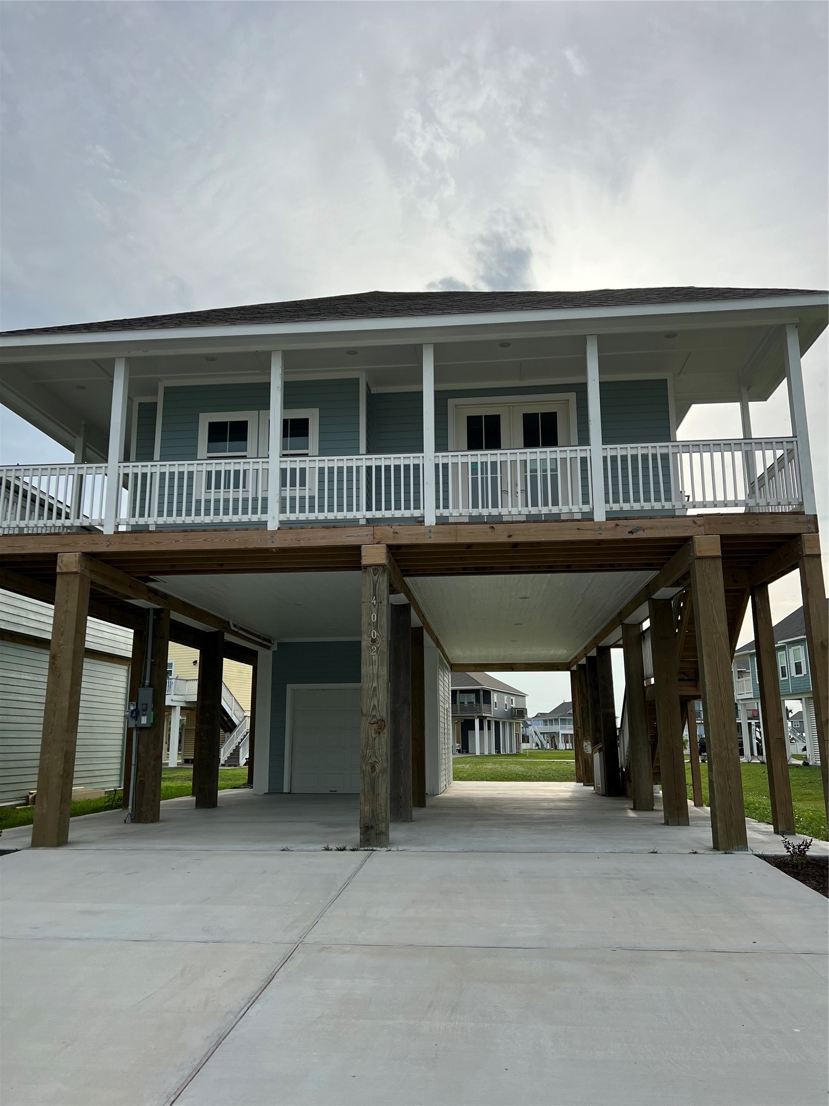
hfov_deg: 53.1
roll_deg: +0.5
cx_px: 414
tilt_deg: +13.4
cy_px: 553
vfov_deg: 67.3
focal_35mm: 26
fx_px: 830
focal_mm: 5.7
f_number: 1.5
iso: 50
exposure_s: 1/5587
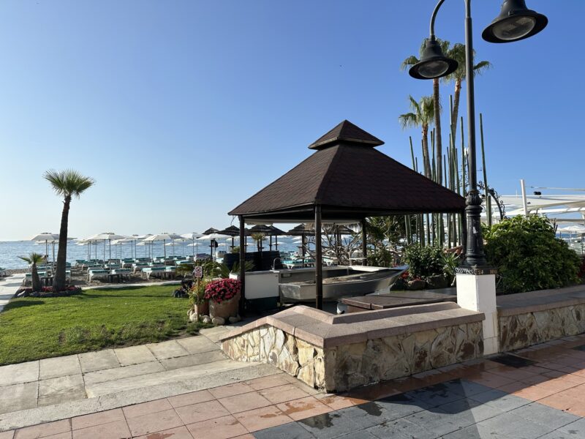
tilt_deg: +2.4
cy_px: 220
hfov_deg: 71.6
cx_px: 292
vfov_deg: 56.8
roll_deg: +0.9
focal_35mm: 24
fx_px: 406
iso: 80
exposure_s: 1/6623
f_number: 1.78
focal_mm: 6.86
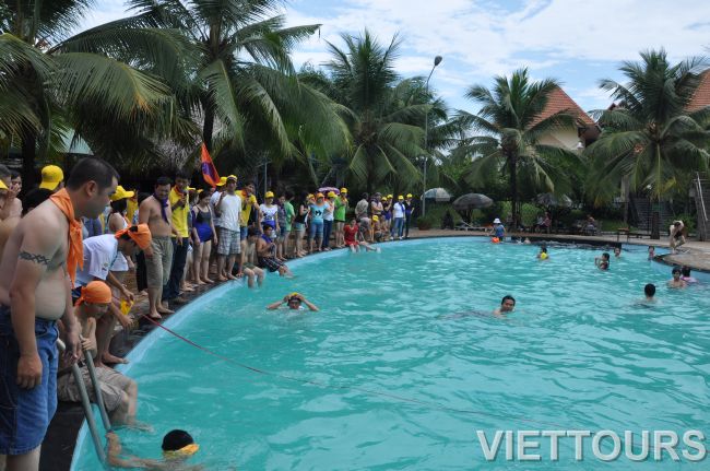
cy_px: 236
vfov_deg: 47.8
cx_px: 355
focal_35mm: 27
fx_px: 532
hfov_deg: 67.5
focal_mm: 18
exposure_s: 1/320
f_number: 9
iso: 200
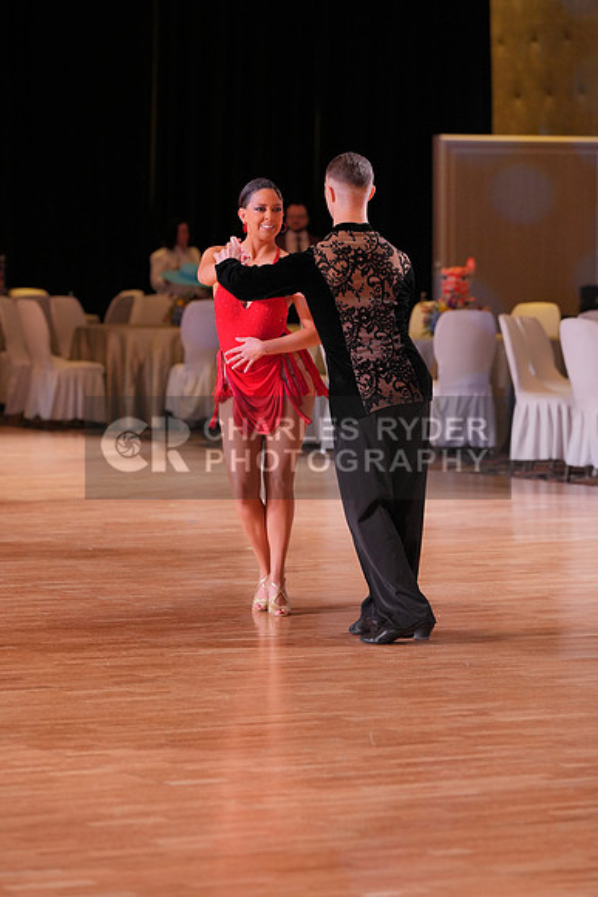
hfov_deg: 8.6
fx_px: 3959
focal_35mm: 159
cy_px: 448
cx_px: 299
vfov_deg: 12.9
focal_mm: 159
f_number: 4.5
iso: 2500
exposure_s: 1/400
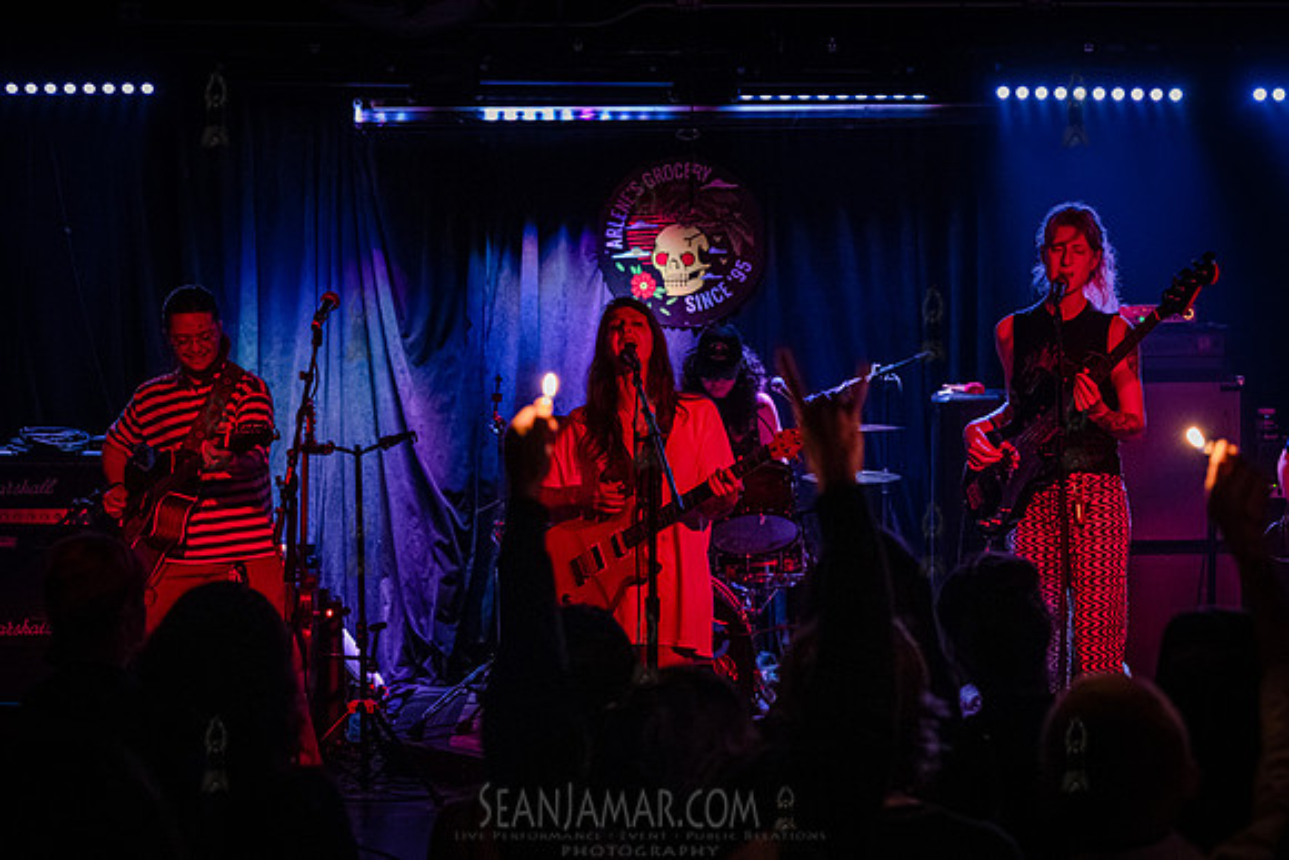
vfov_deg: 19.3
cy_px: 434
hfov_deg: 28.5
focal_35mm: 71
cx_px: 692
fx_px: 2535
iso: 16000
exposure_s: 1/250
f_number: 3.2
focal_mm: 65
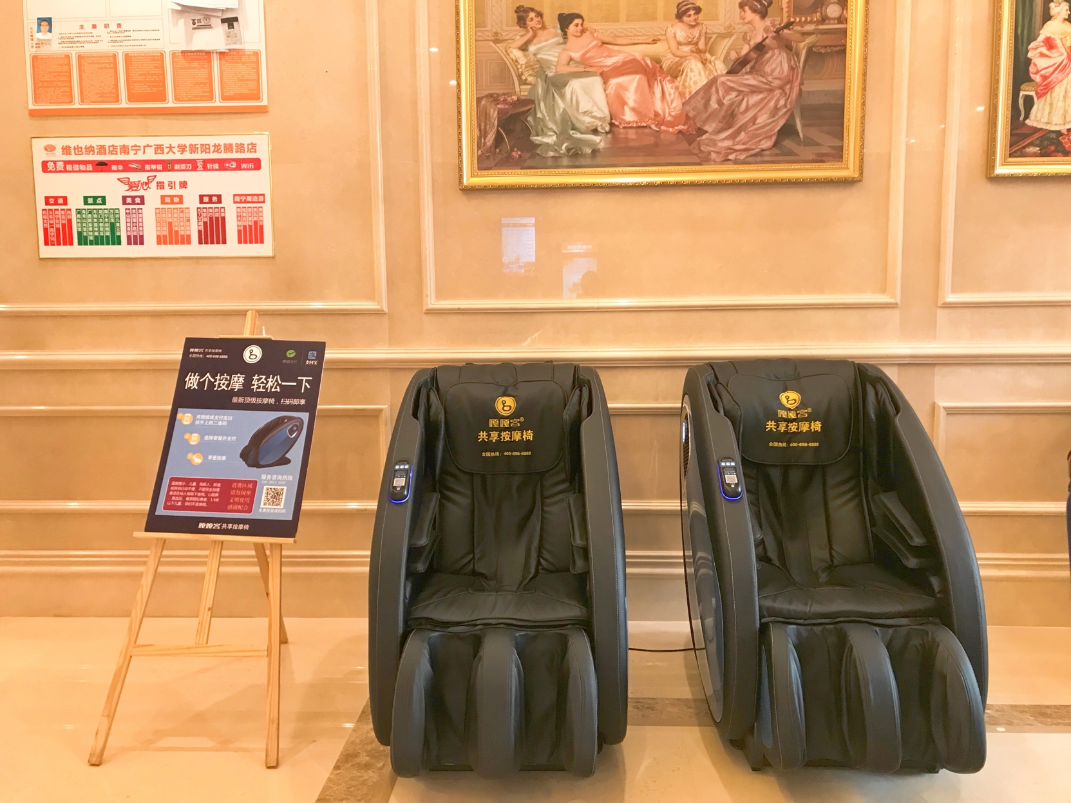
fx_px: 866
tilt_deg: -6.0
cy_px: 402
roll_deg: +0.8
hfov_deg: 63.4
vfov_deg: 49.7
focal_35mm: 28
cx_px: 536
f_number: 1.8
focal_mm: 3.99
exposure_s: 1/17
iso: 64
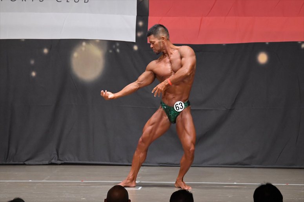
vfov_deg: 6.1
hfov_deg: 9.2
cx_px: 152
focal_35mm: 225
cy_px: 101
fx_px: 1899
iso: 6400
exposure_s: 1/400
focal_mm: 150
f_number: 5.6
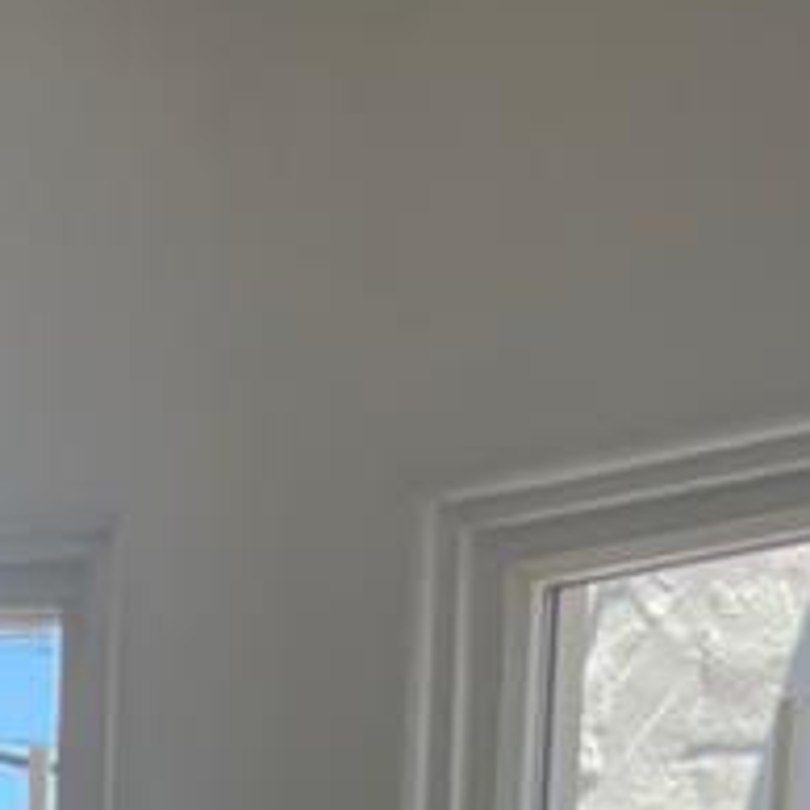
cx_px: -161
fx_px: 4712
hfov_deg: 9.7
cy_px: 2944
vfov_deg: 7.6
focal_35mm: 178
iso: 50
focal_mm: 5.1
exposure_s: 1/457
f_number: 1.6
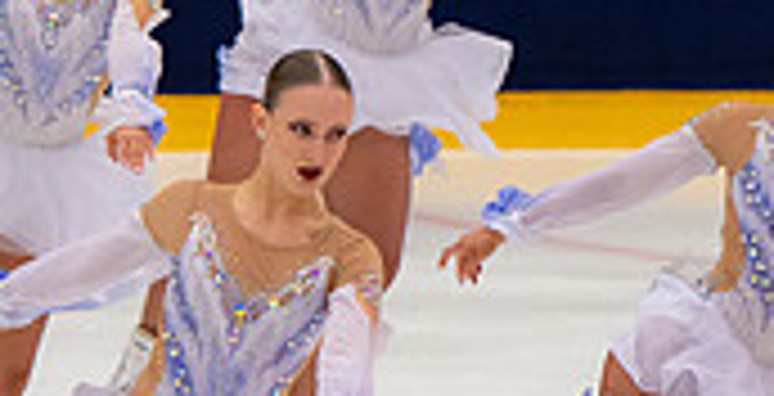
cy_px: 110
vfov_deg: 1.5
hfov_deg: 2.9
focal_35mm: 758
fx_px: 15230
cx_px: 1188
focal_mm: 140
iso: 800
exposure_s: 1/400
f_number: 3.5
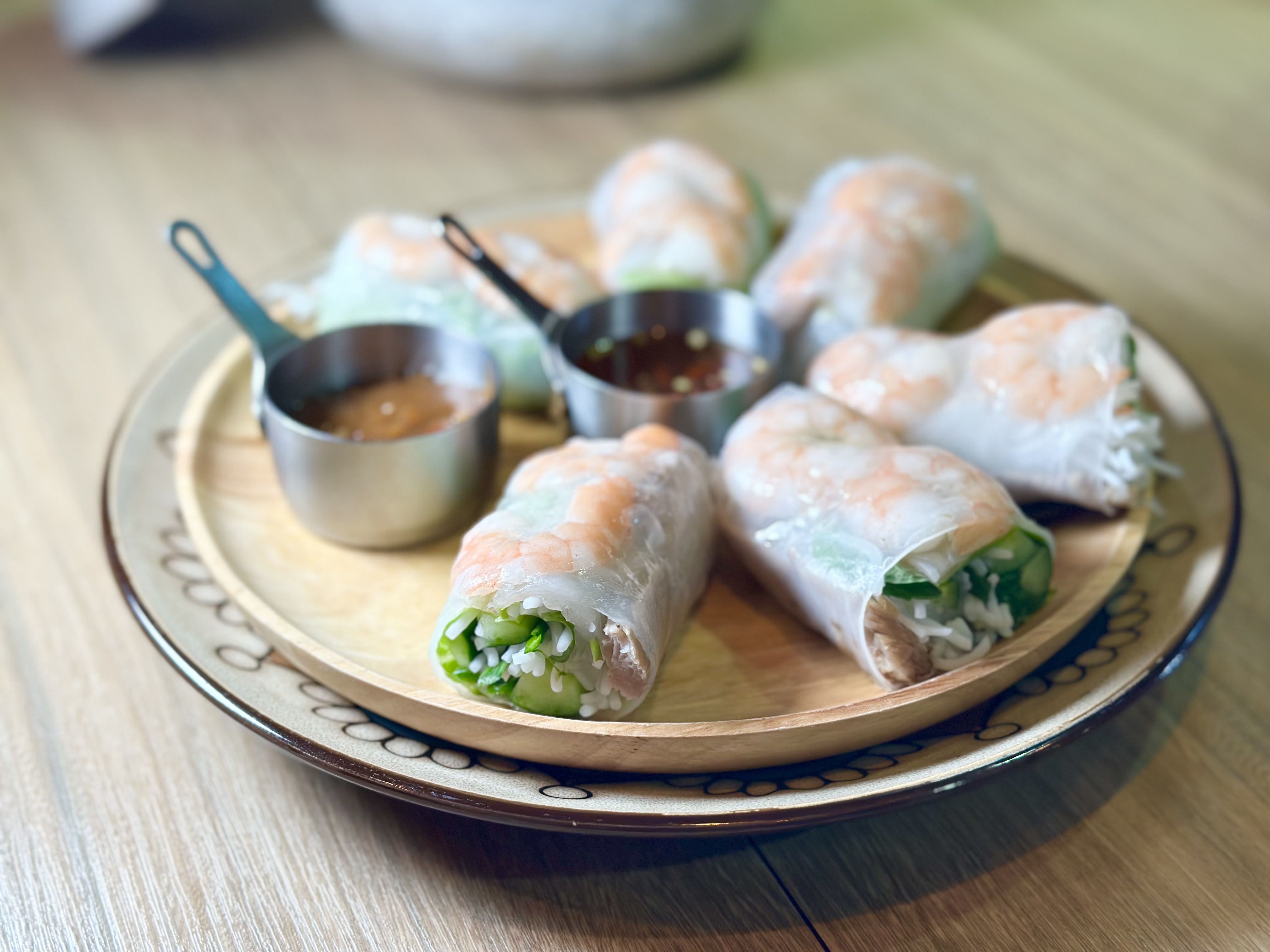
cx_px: 635
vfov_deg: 30.3
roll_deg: +1.3
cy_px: 476
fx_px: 1761
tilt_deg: -35.2
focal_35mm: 48
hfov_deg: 39.7
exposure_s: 1/130
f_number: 1.78
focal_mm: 6.86
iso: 125
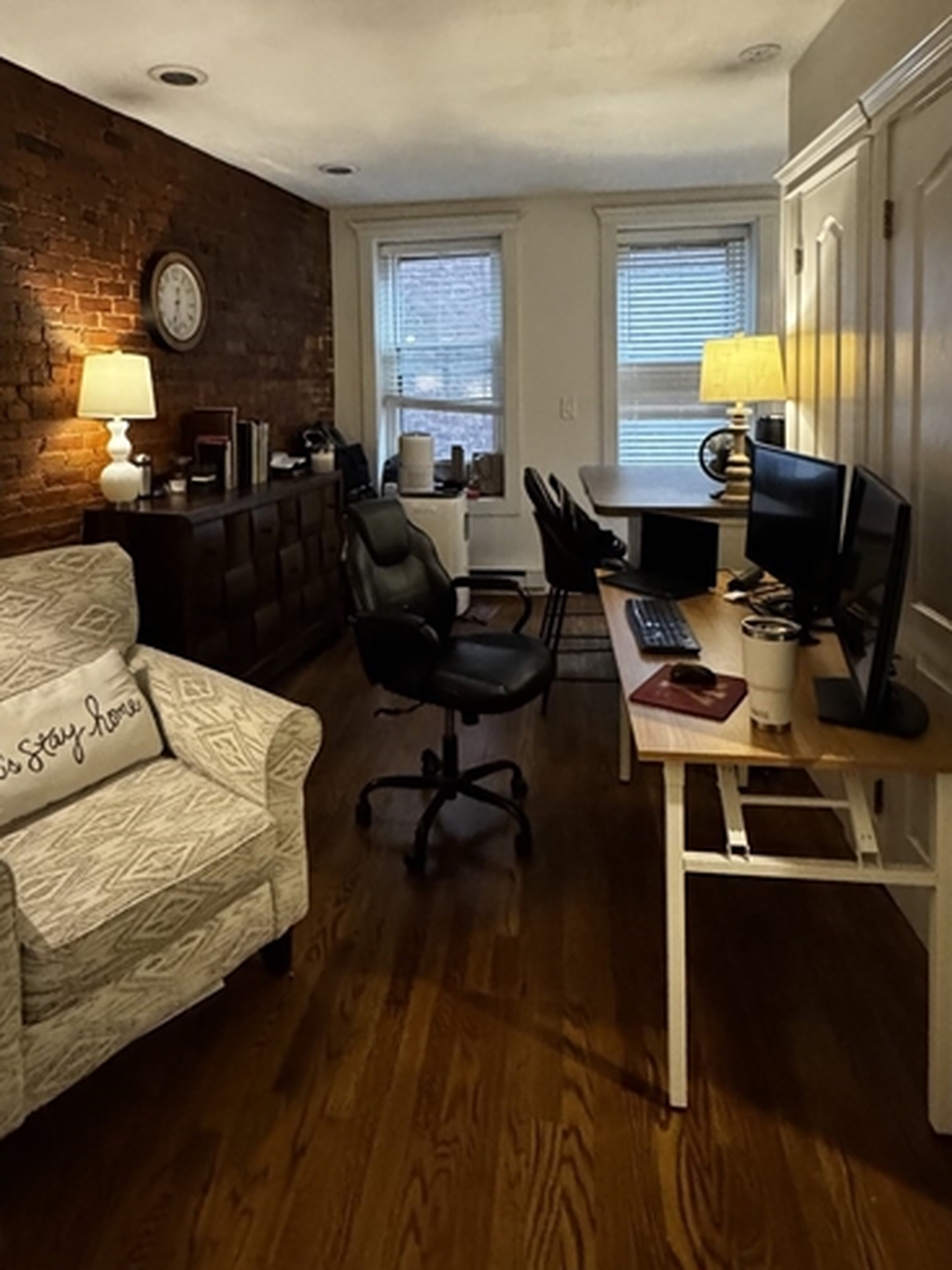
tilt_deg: -3.9
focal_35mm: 22
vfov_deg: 74.3
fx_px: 806
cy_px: 436
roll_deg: +1.6
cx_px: 420
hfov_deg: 60.9
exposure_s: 1/60
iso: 1250
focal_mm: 2.22
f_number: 2.2
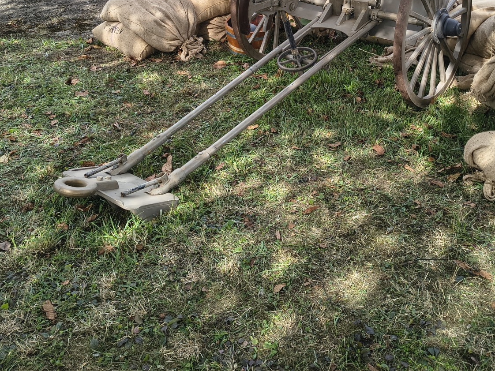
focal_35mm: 41
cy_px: 42
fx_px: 586
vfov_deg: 33.4
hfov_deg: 45.5
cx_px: 300
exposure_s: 1/1109
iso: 101
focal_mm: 5.56
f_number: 1.8
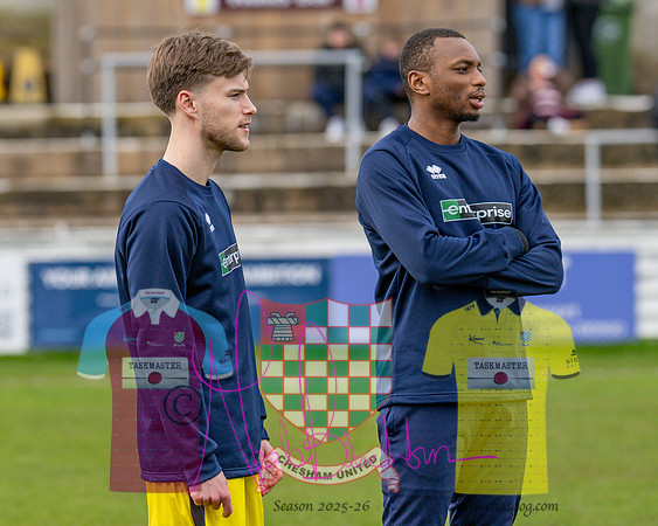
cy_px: 182
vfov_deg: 5.1
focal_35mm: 301
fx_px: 5854
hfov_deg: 6.4
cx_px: 238
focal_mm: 135
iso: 200
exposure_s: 1/2500
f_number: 2.8
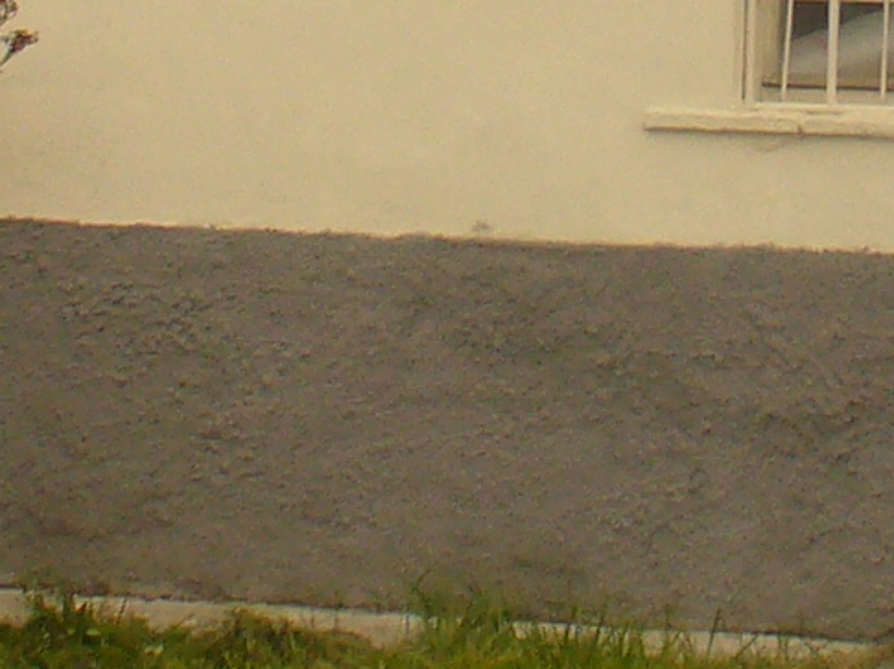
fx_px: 5549
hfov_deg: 9.2
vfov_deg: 6.8
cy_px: -459
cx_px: 689
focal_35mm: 215
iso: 80
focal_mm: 6.1
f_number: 2.8
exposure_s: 1/125
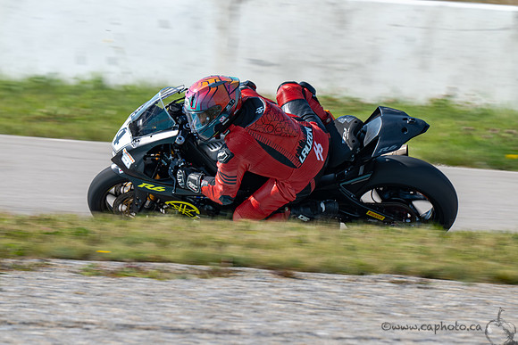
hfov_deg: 2.5
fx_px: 11748
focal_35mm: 816
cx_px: 231
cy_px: 156
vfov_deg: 1.7
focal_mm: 600
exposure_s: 1/250
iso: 160
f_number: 11
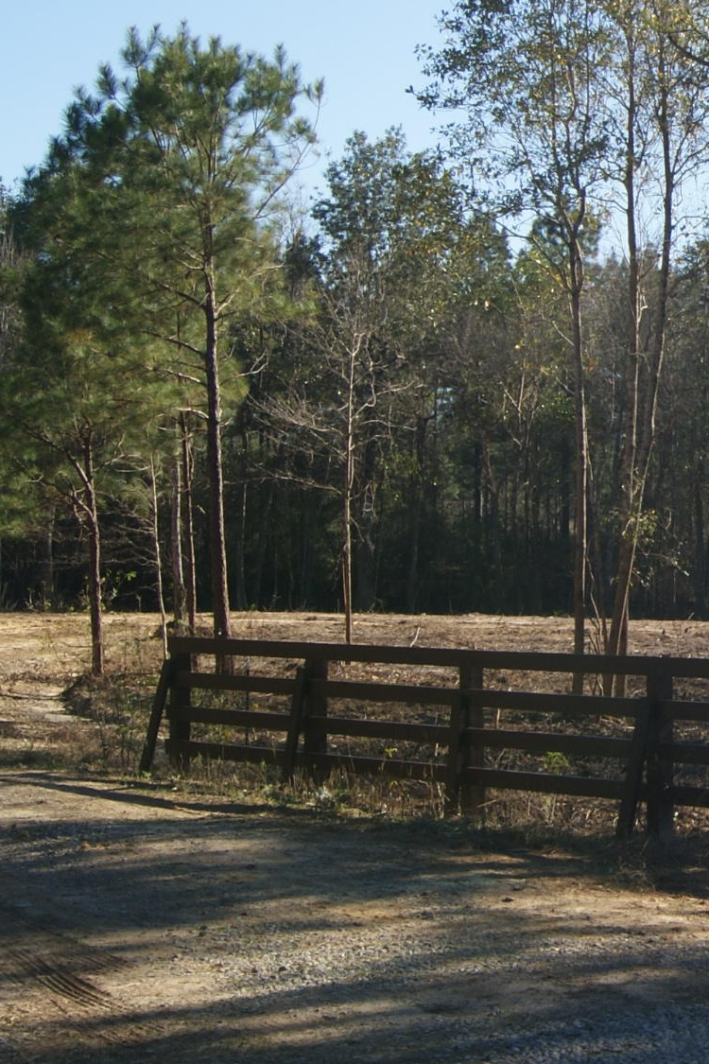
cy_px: 319
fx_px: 2511
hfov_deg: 15.0
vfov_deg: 23.8
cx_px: 1027
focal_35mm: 85
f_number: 10
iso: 100
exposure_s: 1/80
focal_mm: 22
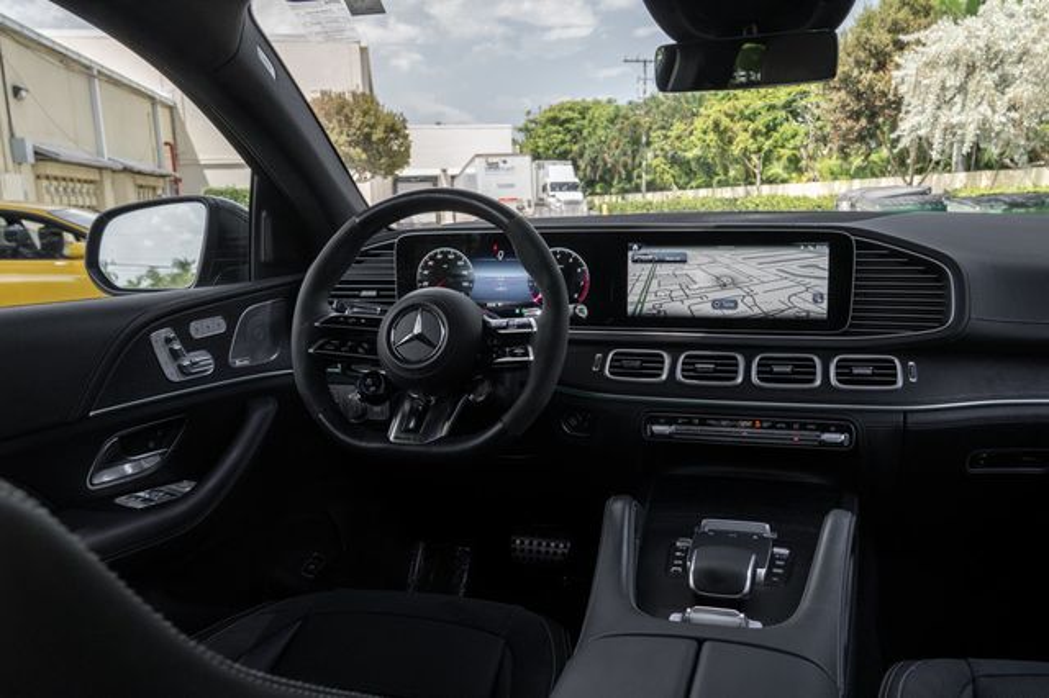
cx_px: 601
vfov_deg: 46.7
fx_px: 810
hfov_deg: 65.5
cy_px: 349
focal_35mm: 28
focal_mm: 24
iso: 640
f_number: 8
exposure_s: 1/80
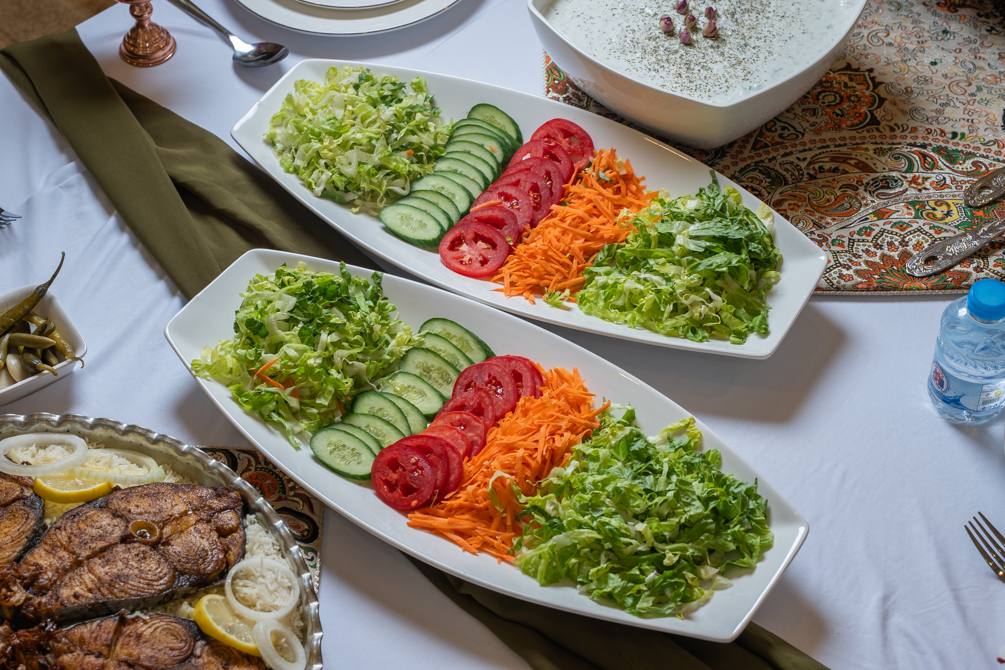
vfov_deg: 19.2
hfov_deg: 28.5
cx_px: 502
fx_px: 1982
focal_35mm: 71
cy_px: 335
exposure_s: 1/160
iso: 100
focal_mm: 47.6
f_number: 4.5
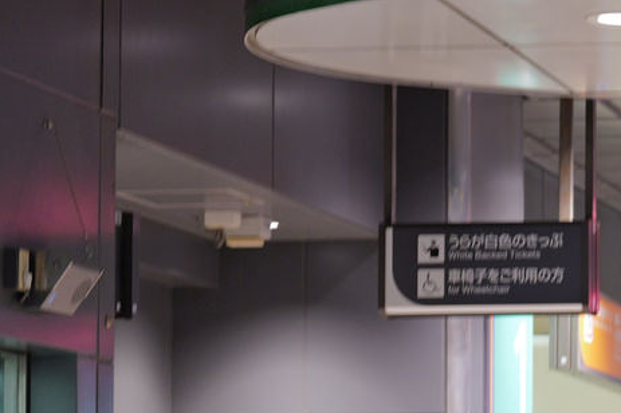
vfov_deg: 7.2
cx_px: 1128
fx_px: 3275
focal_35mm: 190
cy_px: 398
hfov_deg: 10.2
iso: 640
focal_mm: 43
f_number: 2
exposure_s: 1/80
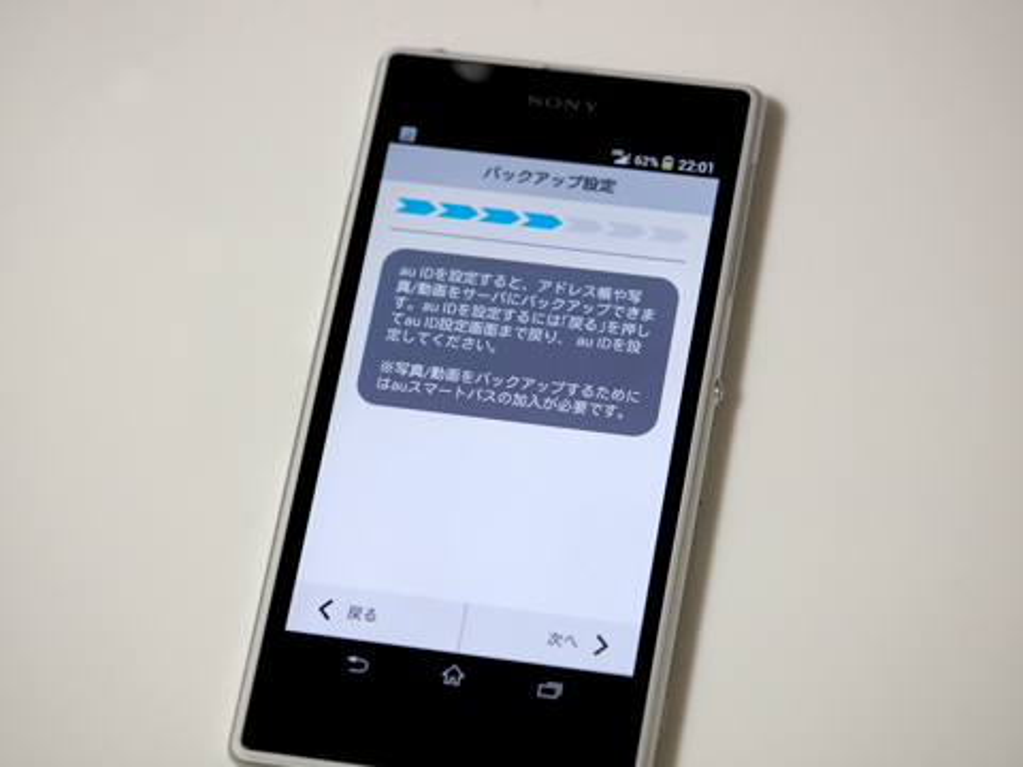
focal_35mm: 120
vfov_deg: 12.3
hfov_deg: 16.4
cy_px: 384
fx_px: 3546
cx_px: 512
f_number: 2.8
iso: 1250
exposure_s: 1/125
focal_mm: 60
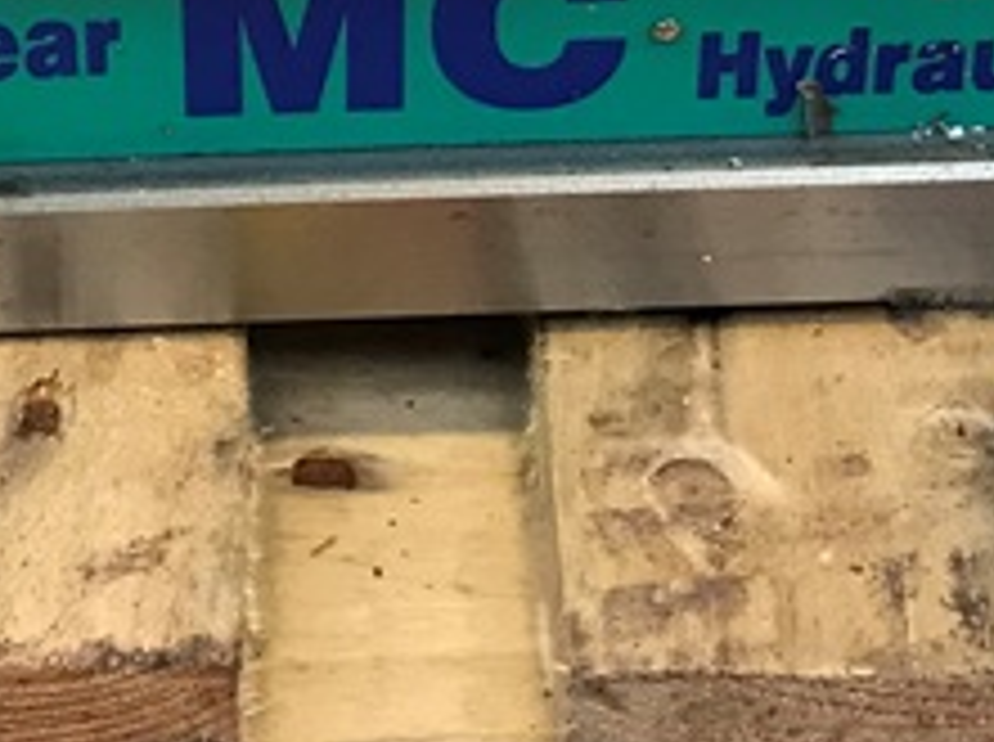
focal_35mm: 130
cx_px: 193
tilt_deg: -35.0
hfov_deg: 15.1
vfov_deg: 11.0
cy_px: -297
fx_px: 3727
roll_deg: +0.7
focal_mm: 3.99
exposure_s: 1/33
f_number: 1.8
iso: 32
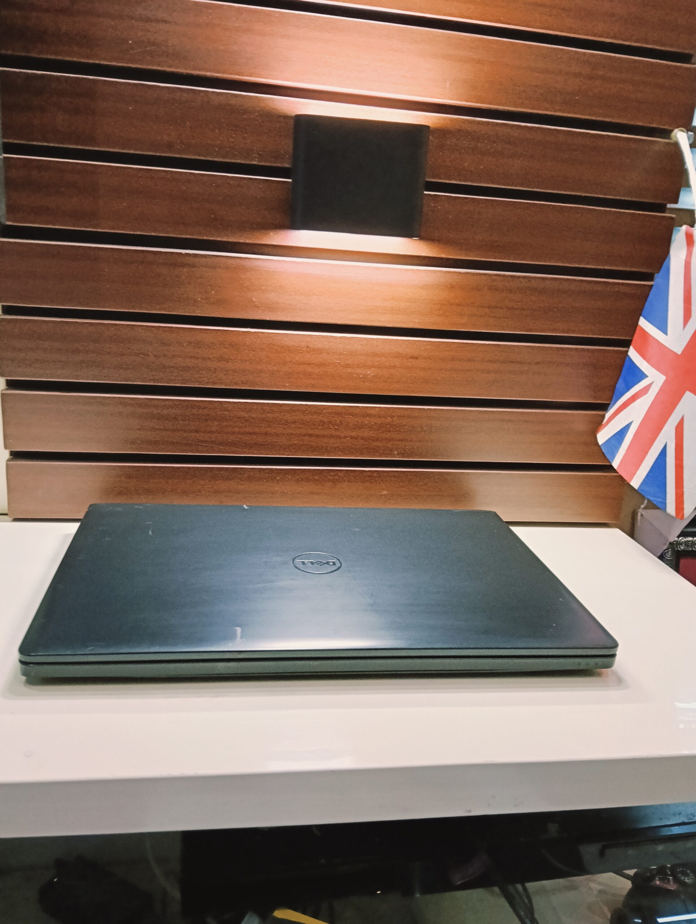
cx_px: 348
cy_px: 462
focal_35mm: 27
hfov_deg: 51.5
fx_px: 722
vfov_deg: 65.2
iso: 800
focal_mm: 3.98
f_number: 1.8
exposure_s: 1/33.3
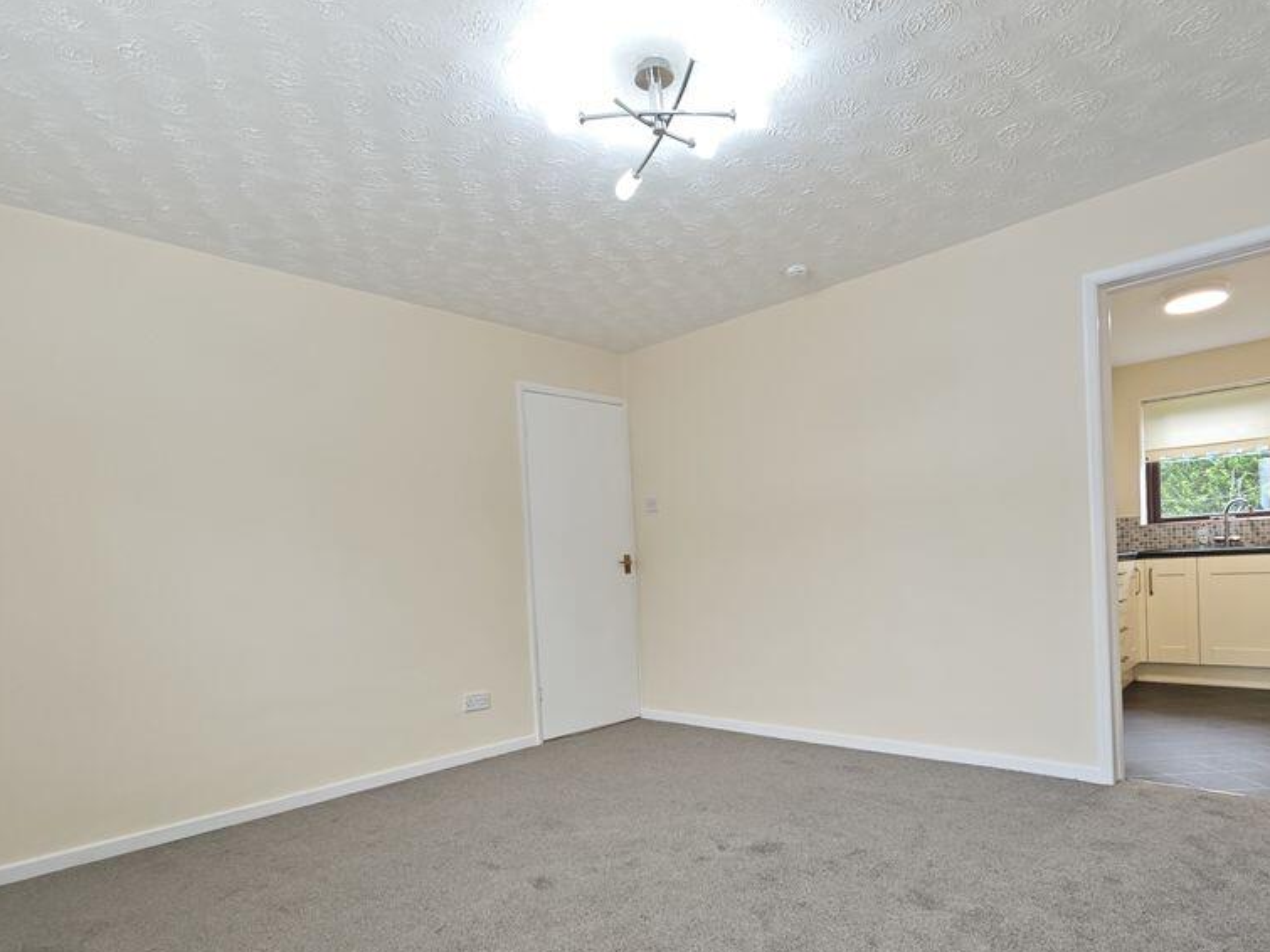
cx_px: 683
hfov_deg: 84.5
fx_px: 697
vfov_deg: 67.8
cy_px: 585
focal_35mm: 19
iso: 100
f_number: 1.8
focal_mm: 2.03
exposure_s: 1/100
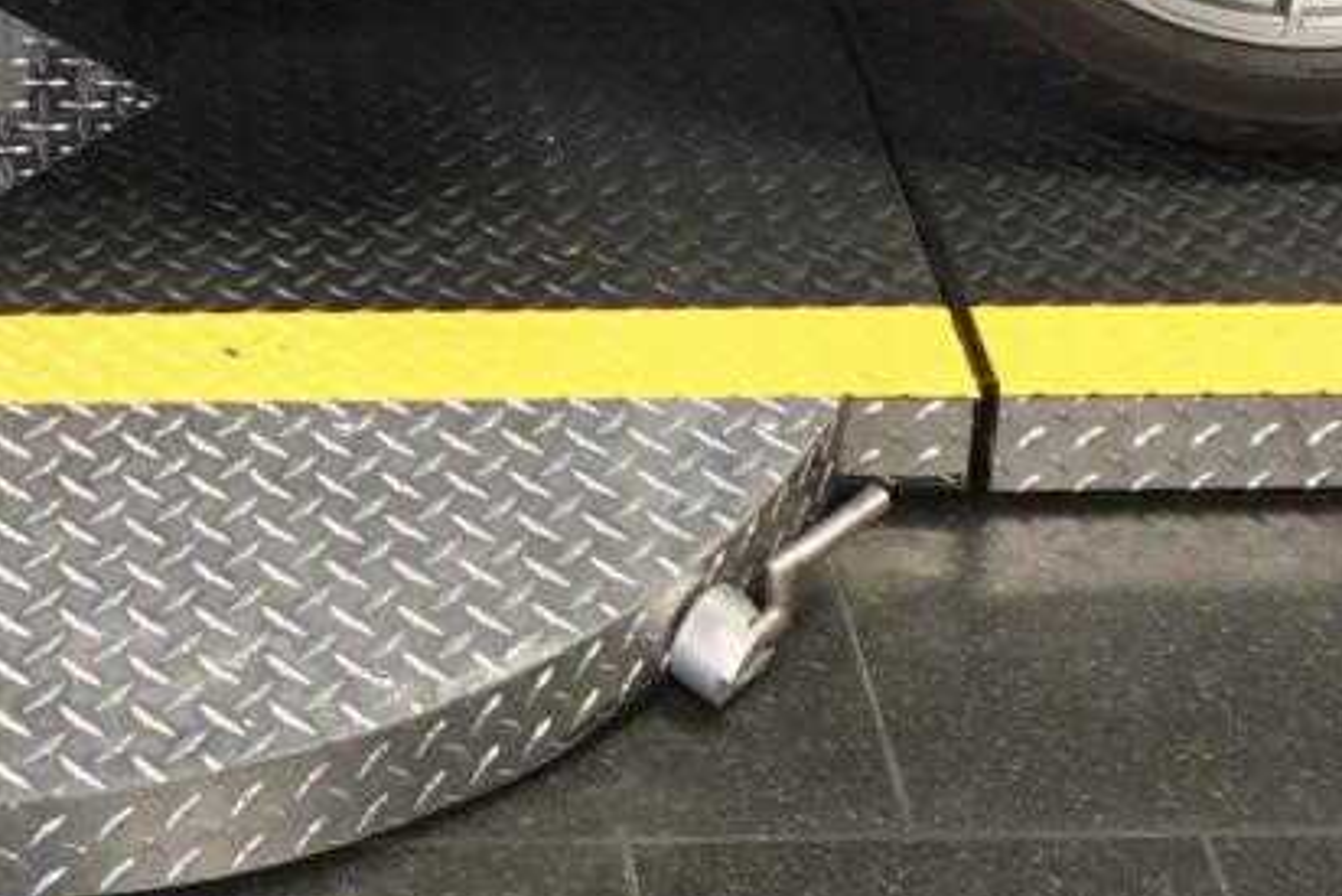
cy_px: -741
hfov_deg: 20.5
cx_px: 75
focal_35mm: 97
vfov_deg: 12.8
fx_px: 3617
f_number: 2
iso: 640
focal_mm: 7.6
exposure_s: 1/80
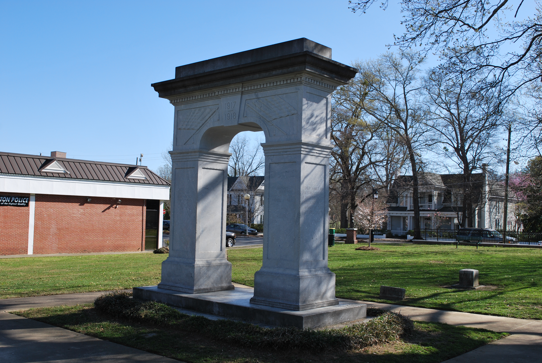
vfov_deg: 35.6
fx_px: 565
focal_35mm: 38
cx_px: 271
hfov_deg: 51.2
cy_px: 182
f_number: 7.1
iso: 100
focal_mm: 25
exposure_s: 1/200
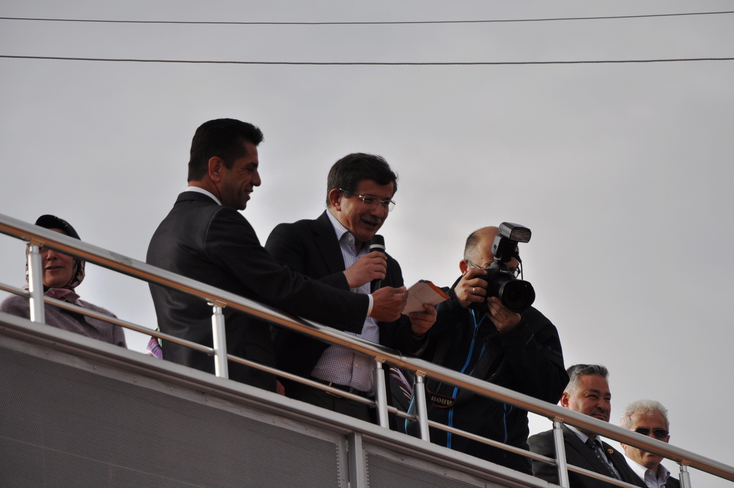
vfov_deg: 8.7
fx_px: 3207
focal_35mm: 158
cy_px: 244
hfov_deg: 13.1
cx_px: 367
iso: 400
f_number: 8
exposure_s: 1/1000
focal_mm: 105
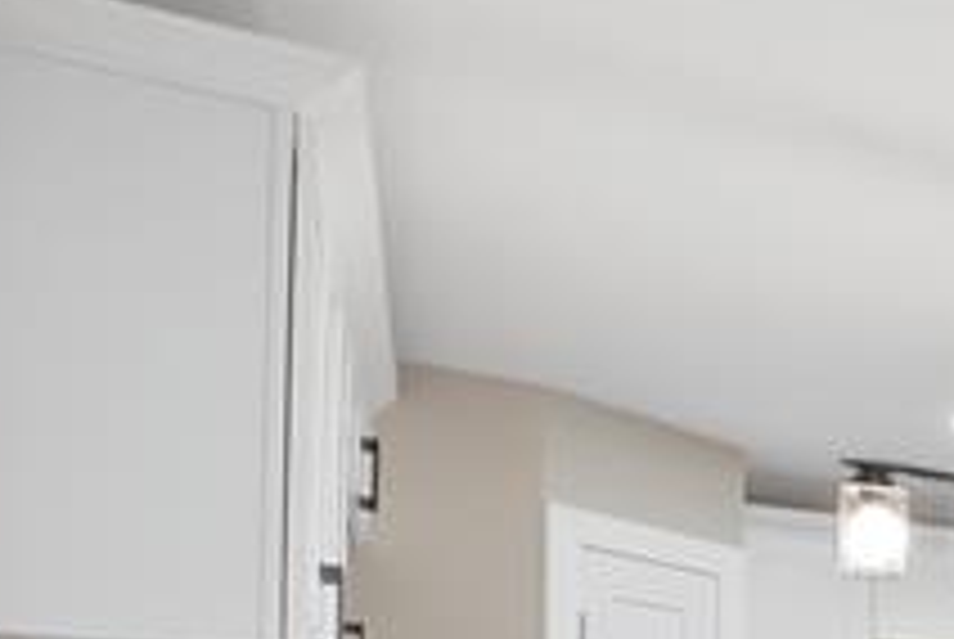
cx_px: 2016
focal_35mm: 58
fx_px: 1539
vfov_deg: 21.0
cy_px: 860
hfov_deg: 18.0
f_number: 9
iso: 640
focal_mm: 12
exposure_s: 1/13
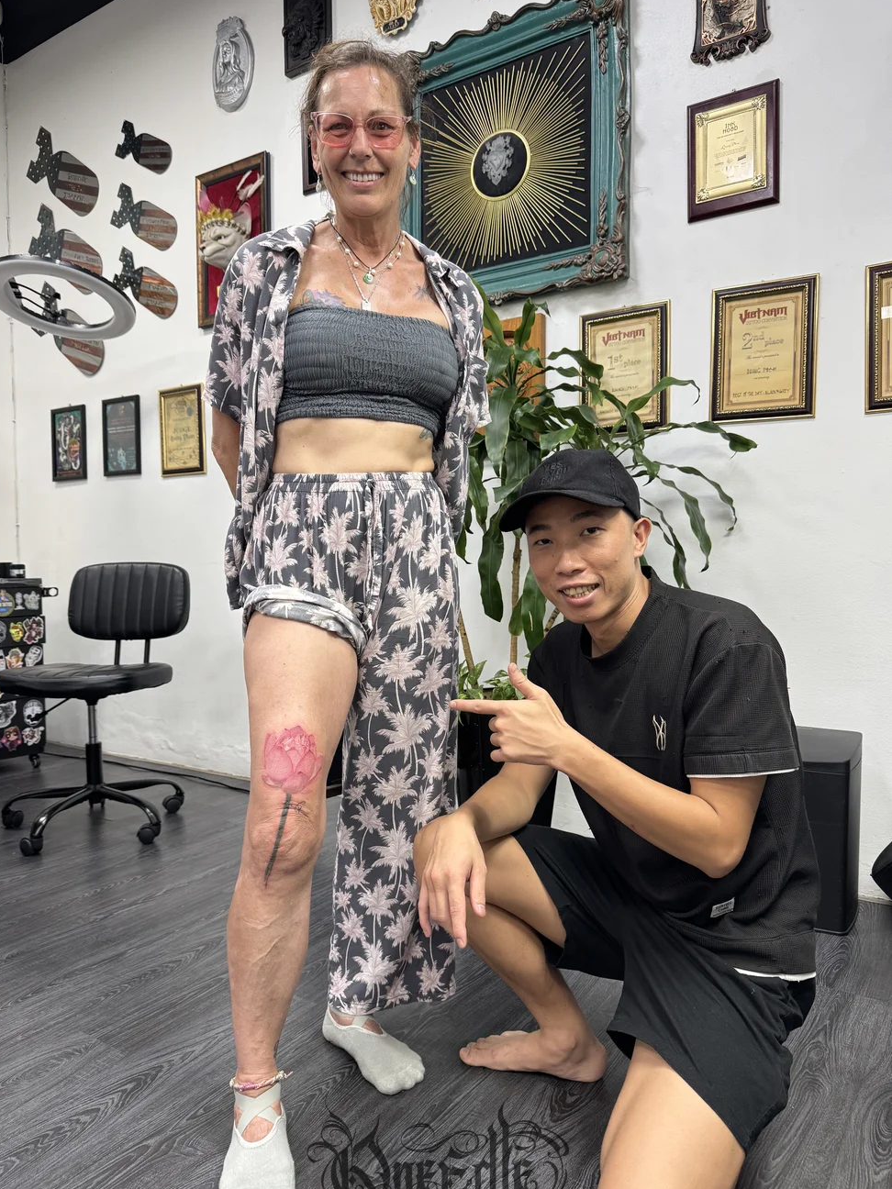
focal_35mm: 25
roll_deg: +1.1
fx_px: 859
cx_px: 429
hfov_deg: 54.9
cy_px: 599
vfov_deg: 69.4
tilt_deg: -3.3
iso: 200
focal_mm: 6.76
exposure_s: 1/89
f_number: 1.78
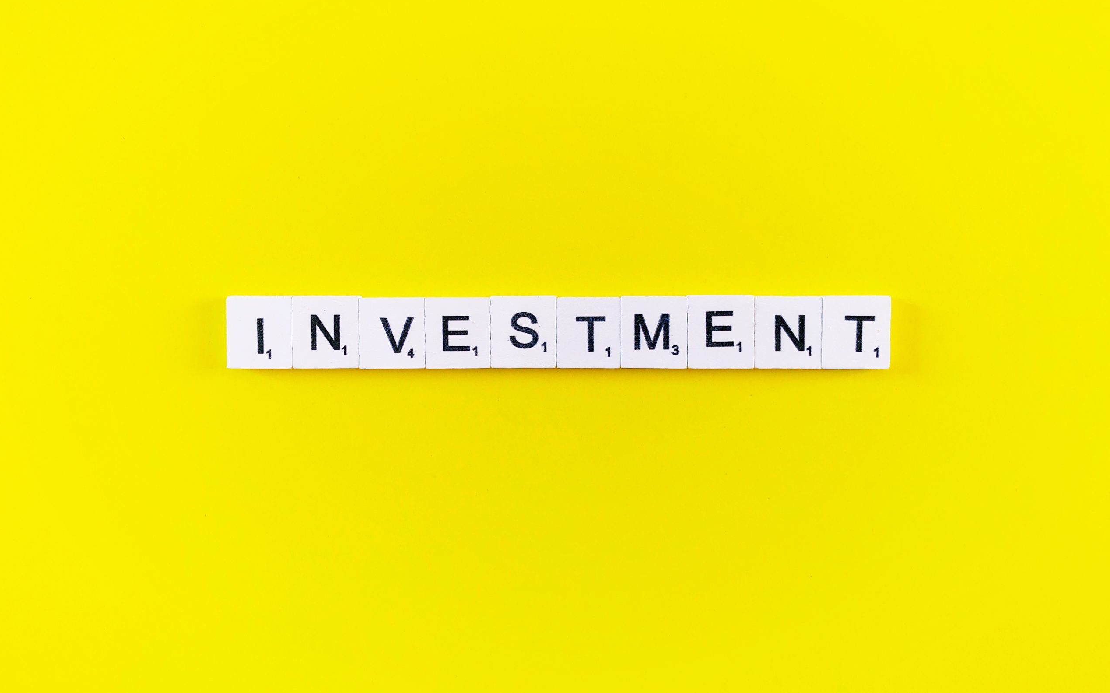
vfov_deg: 41.8
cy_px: 331
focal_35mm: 30
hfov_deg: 62.9
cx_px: 560
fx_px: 908
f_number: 1.8
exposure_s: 1/40
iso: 25
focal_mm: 3.99
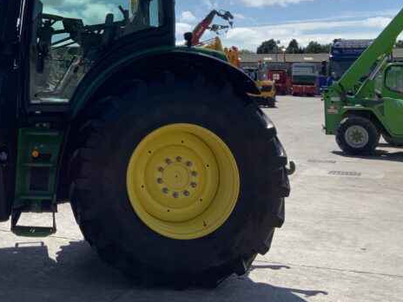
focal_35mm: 64
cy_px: 17
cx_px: 63
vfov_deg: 22.3
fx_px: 745
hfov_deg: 29.4
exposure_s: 1/1675
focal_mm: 3
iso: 16
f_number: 1.8
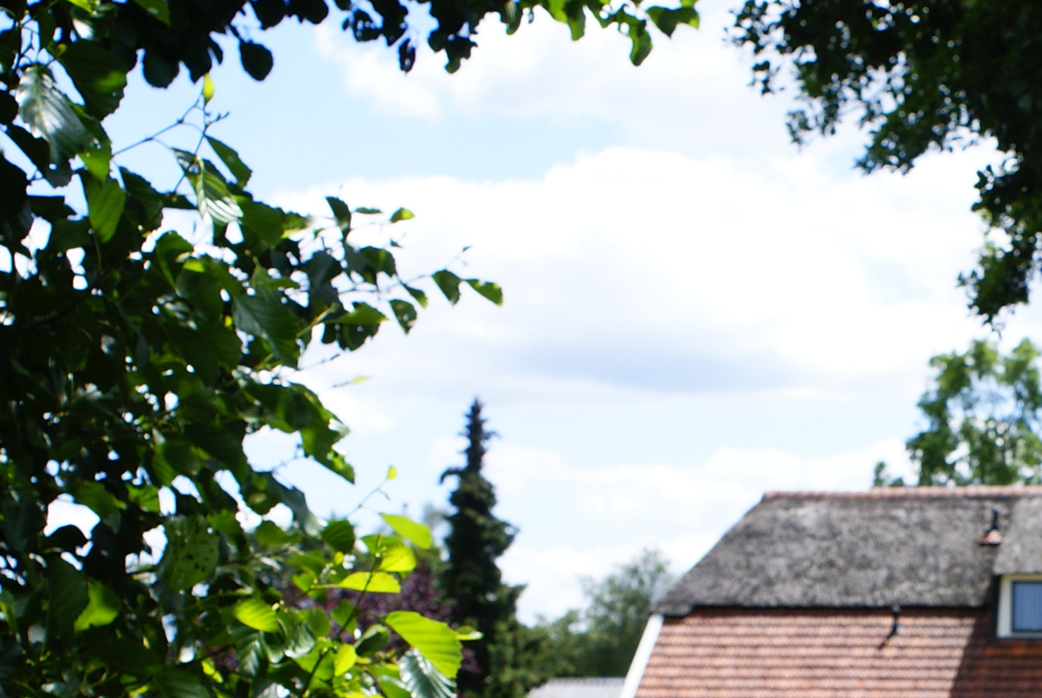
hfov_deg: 19.9
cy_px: 630
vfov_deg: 13.7
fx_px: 2869
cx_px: 1062
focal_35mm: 99
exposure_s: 1/160
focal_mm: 30
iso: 100
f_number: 8
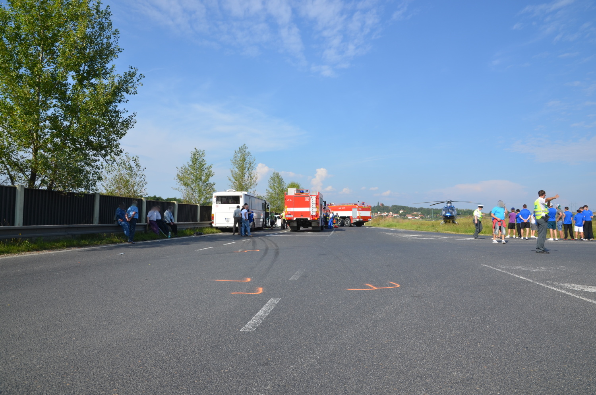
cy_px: 198
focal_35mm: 24
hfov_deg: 73.8
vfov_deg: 52.9
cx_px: 298
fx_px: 397
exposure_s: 1/250
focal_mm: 16
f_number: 8
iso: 100
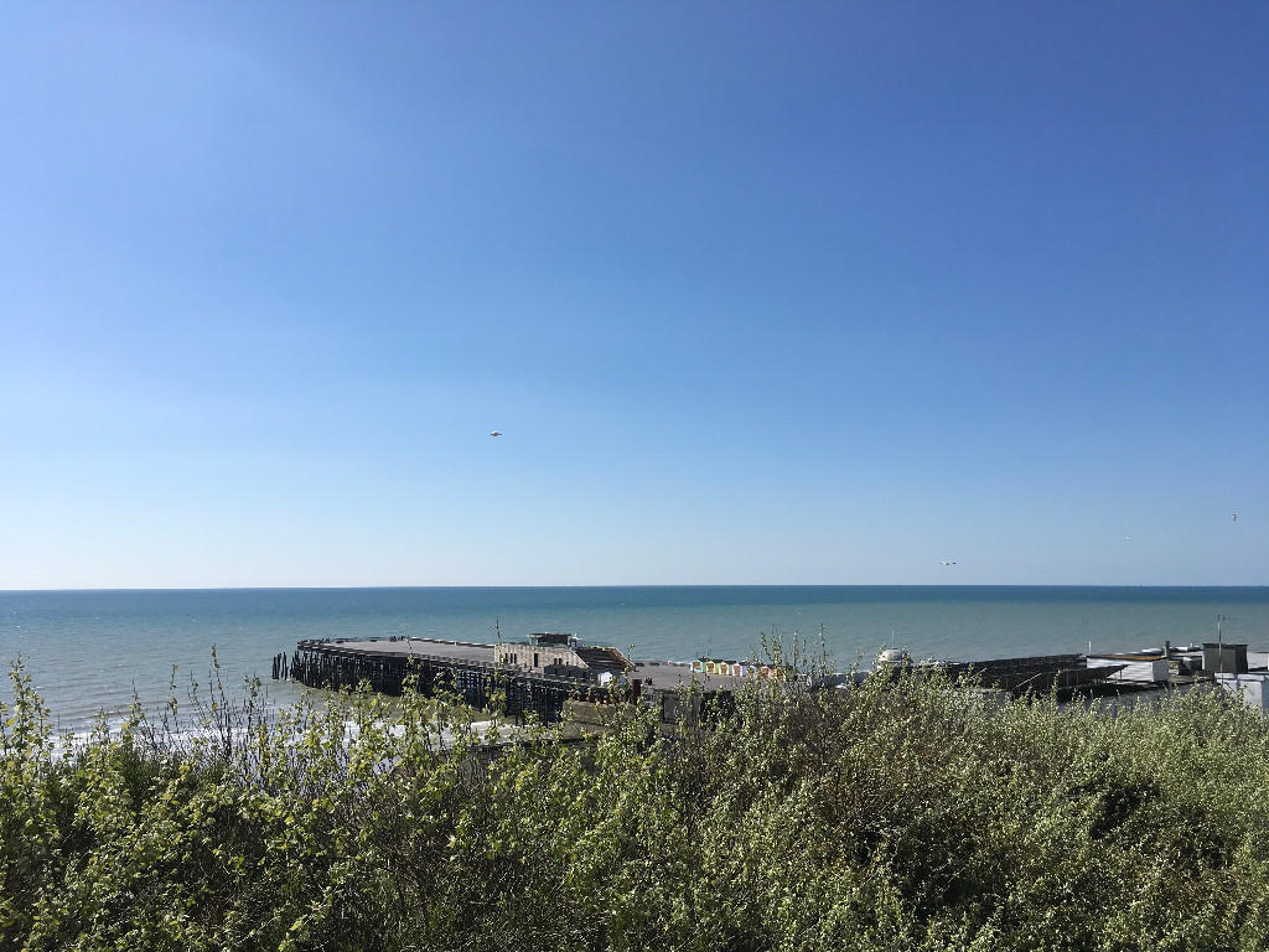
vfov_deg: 48.2
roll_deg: -0.1
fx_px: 1063
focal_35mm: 29
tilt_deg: +7.0
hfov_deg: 61.7
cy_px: 476
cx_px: 634
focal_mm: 4.15
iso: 25
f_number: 2.2
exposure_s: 1/2849
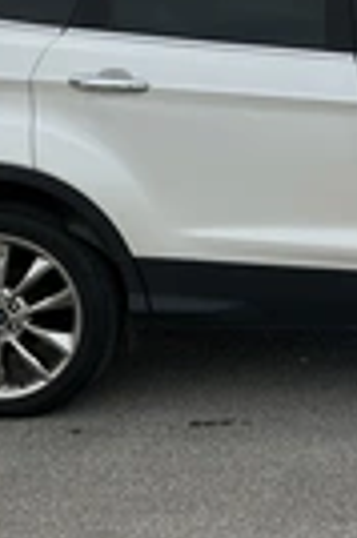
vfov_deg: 23.2
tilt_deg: -6.8
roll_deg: -0.1
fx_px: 1297
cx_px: 453
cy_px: 157
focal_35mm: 87
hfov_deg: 15.0
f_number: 1.8
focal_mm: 3
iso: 25
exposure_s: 1/1342
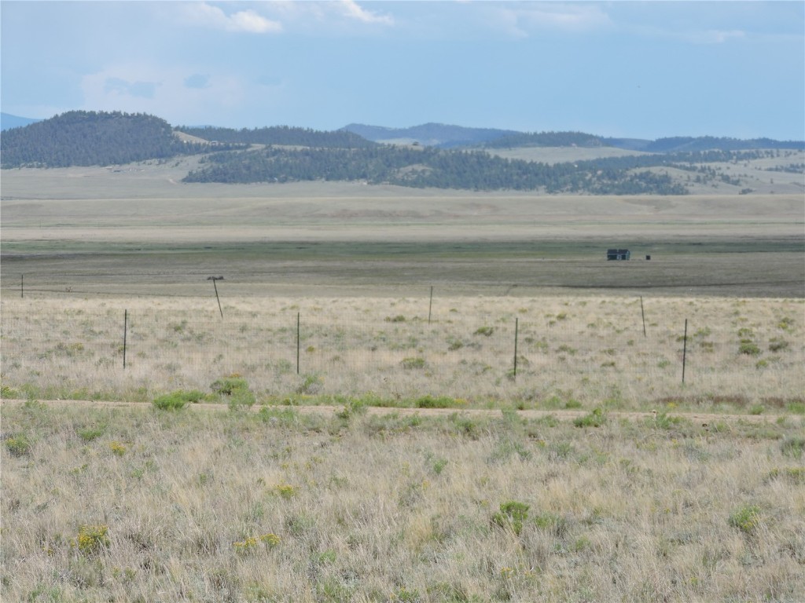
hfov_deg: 12.7
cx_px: 402
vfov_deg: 9.6
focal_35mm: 155
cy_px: 302
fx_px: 3605
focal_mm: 27.6
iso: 100
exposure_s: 1/640
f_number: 4.4
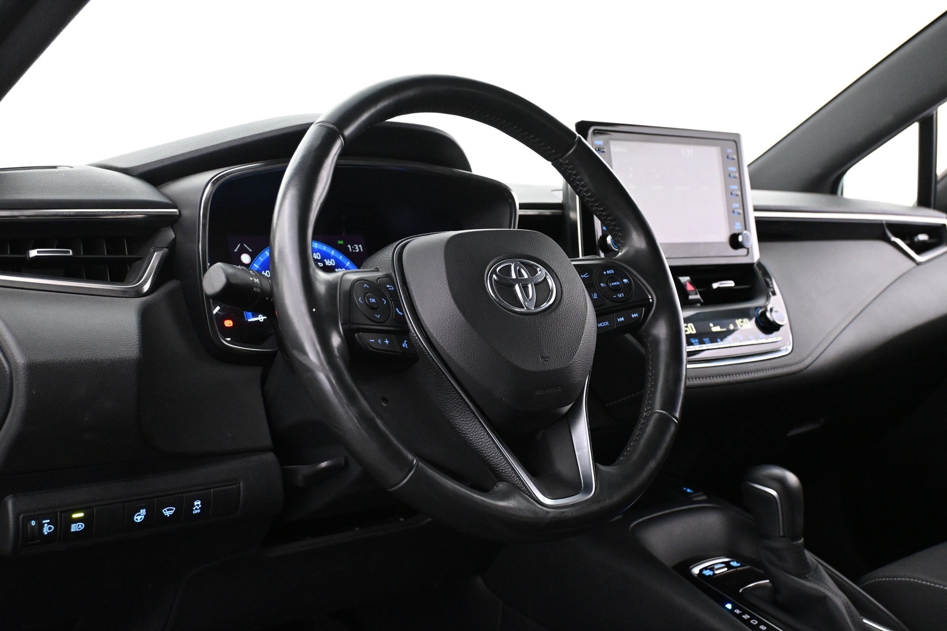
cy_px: 316
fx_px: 1085
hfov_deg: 47.2
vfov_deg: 32.4
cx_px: 474
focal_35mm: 41
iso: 4000
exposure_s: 1/30
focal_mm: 27.5
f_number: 4.5
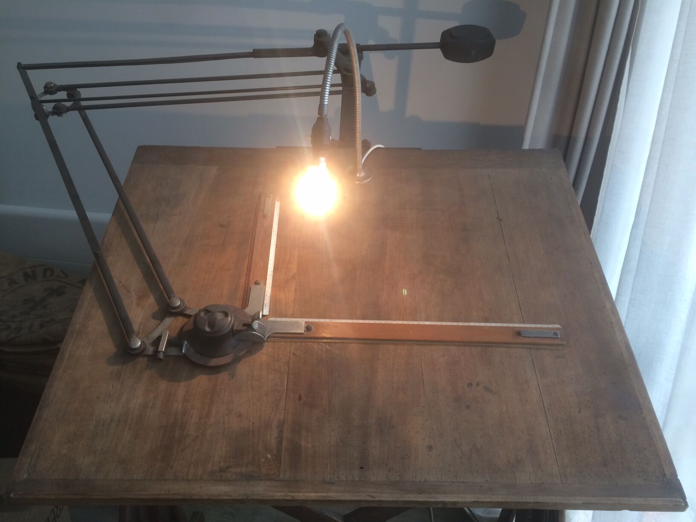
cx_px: 348
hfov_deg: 61.7
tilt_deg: -19.8
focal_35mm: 29
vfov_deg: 48.2
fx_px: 583
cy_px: 261
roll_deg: -0.8
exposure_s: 1/33
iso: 40
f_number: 2.2
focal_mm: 4.15
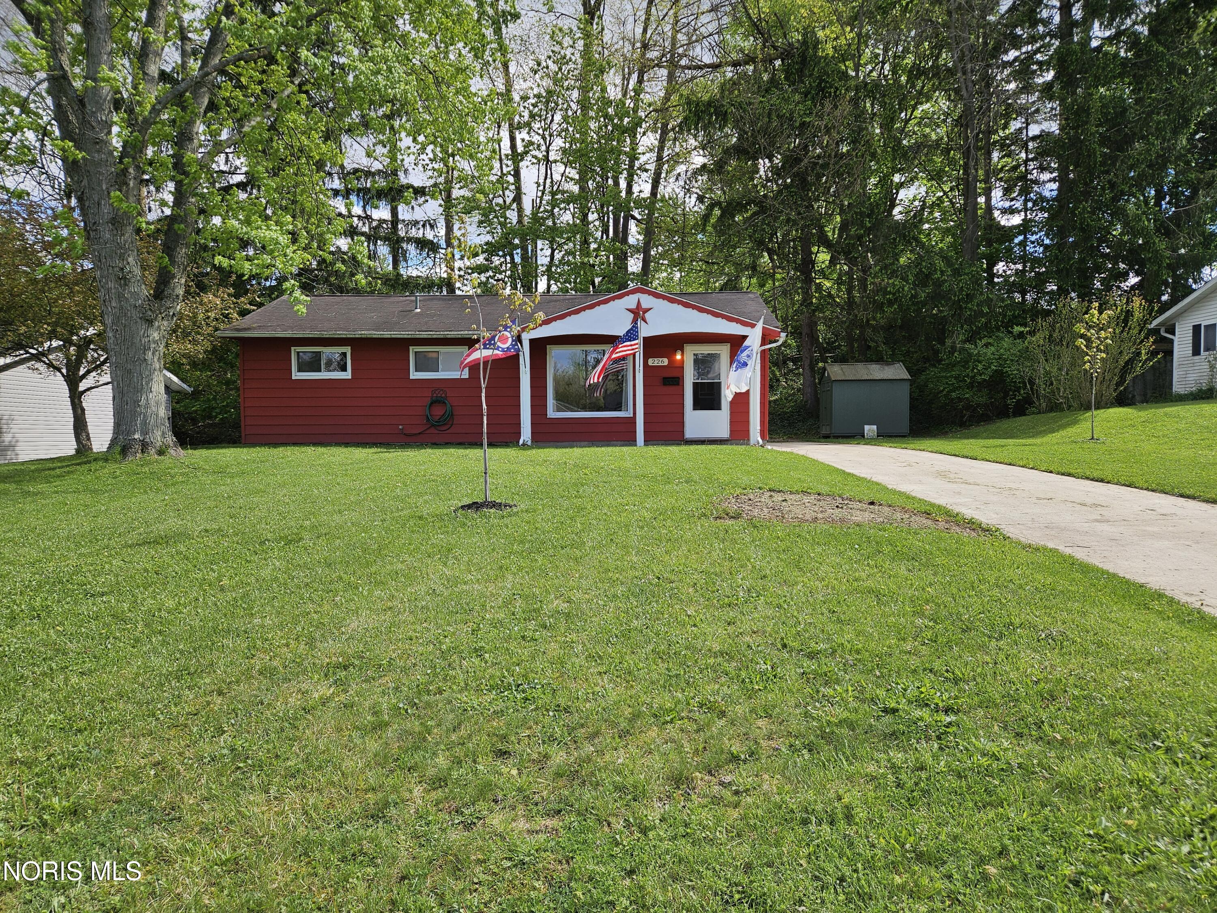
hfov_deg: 73.9
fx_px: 809
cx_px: 608
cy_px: 456
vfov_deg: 58.9
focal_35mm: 23
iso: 25
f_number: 1.8
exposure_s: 1/934
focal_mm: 5.4
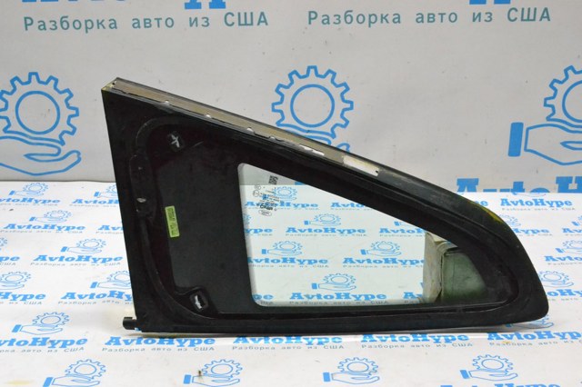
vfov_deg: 26.5
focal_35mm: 51
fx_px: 824
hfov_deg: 38.9
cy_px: 194
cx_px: 291
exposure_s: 1/100
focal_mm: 34
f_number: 13
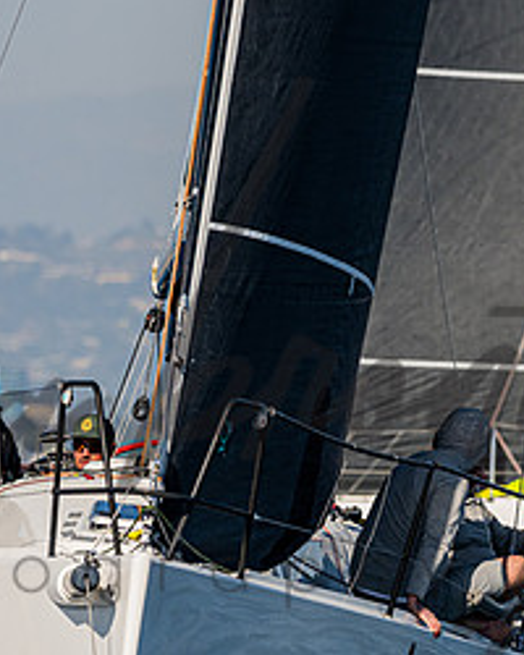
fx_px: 13124
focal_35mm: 677
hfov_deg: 2.3
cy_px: 263
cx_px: 367
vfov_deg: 2.9
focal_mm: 240
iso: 400
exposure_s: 1/5000
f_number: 5
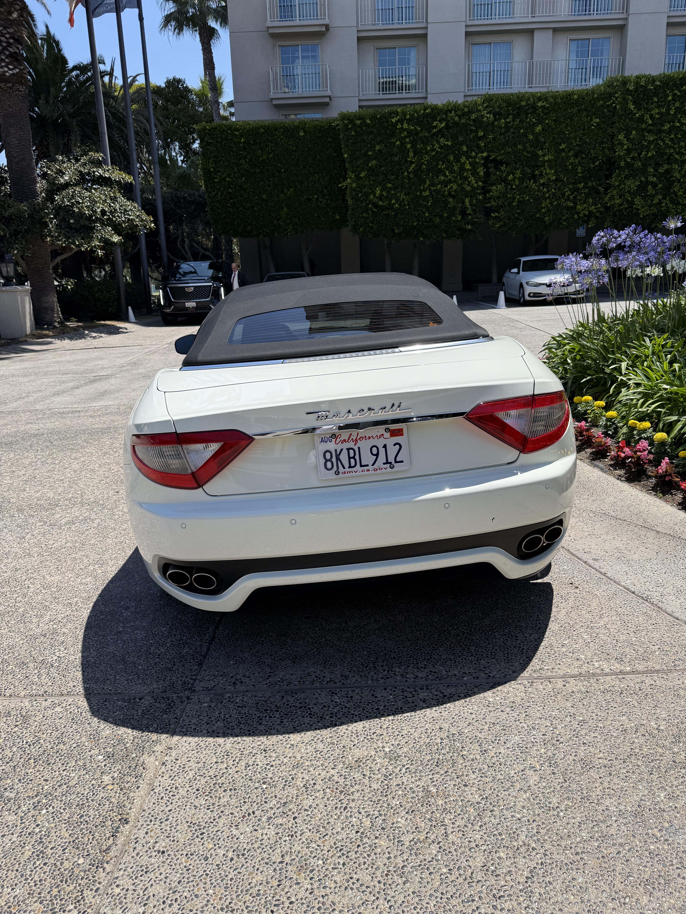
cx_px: 343
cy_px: 457
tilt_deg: -13.7
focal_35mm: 24
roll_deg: +1.3
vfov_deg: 71.6
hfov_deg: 56.8
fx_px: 634
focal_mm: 6.76
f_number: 1.78
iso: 80
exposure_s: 1/4405
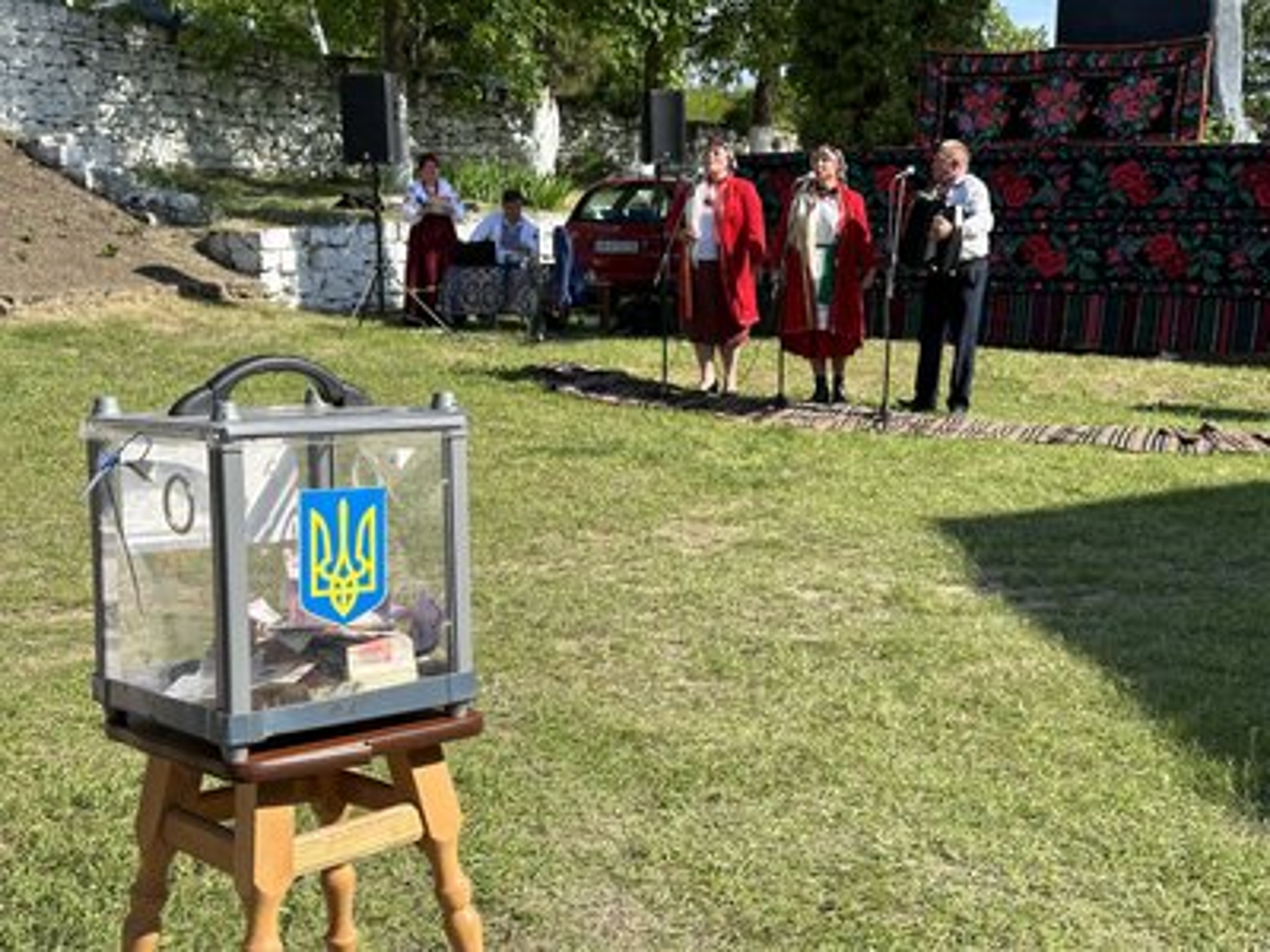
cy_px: 476
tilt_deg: -8.8
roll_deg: +1.3
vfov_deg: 30.3
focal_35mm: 48
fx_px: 1761
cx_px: 635
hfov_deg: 39.7
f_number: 1.78
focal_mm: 6.86
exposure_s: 1/2358
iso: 64
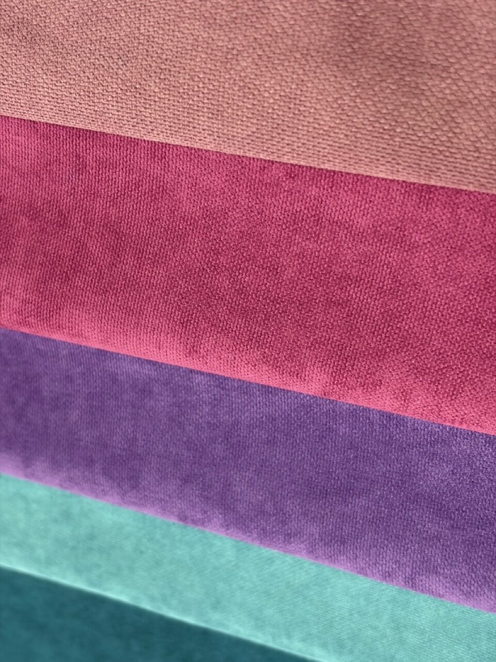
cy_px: 331
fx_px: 993
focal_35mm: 52
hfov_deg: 28.0
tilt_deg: -46.3
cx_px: 248
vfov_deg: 36.8
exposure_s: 1/33
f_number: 1.6
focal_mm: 5.96
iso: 100
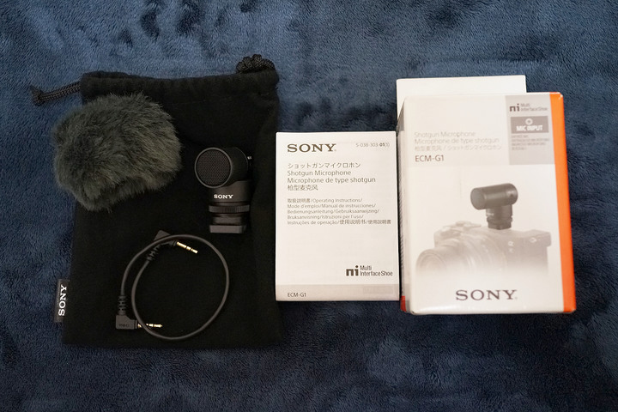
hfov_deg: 54.4
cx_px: 309
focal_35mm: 35
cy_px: 206
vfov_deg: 37.9
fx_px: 601
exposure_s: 1/80
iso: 4000
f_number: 3.5
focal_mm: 35
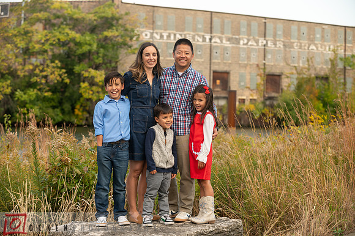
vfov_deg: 14.4
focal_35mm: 95
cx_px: 178
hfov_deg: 21.5
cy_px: 118
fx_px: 936
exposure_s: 1/640
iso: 400
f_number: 4
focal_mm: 95
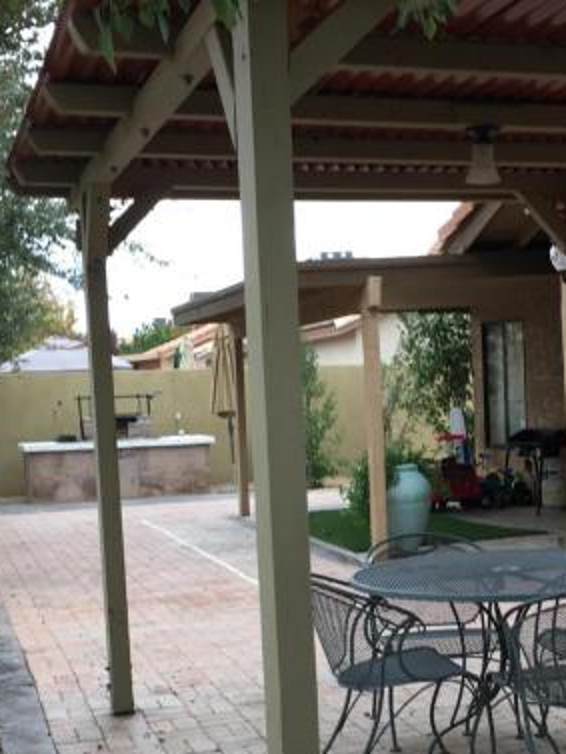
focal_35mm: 59
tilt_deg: -2.9
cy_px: 512
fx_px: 1286
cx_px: 418
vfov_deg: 32.4
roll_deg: +2.6
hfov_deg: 24.6
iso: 32
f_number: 2.2
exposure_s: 1/60
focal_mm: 4.15
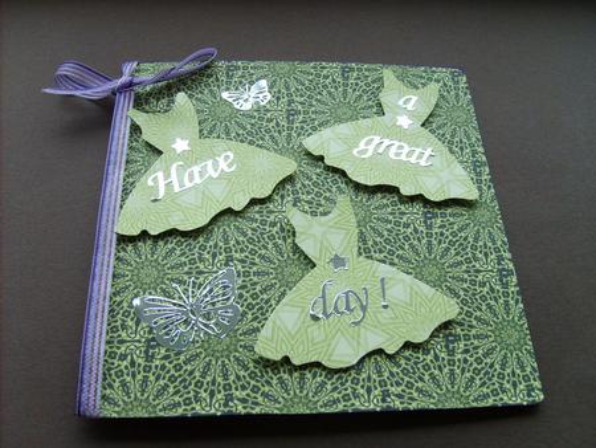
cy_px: 224
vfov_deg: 40.7
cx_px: 298
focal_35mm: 35
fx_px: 603
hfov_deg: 52.6
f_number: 2.8
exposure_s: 1/90
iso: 50
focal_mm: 5.8
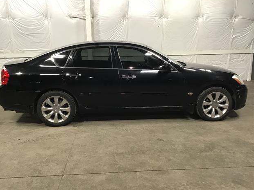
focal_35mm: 32
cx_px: 124
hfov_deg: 56.8
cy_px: 93
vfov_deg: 44.2
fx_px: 235
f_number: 2.4
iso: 100
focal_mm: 3.3
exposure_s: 1/30
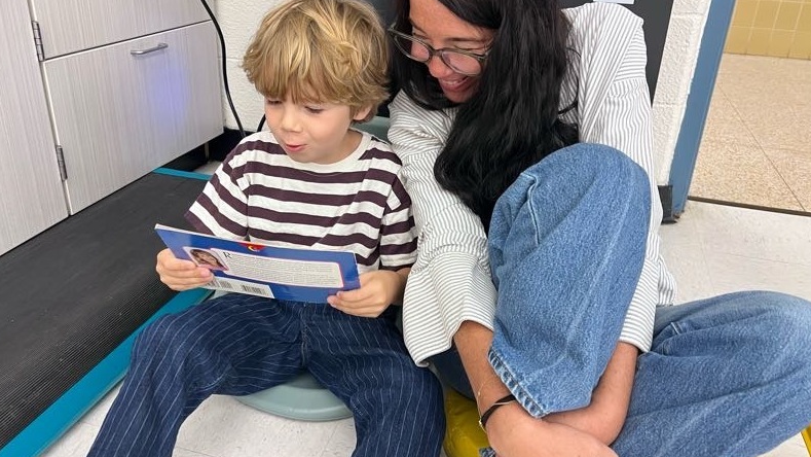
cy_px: 207
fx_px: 645
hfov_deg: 64.3
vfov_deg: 38.9
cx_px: 392
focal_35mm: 30
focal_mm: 5.7
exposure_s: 1/60
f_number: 1.5
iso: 125
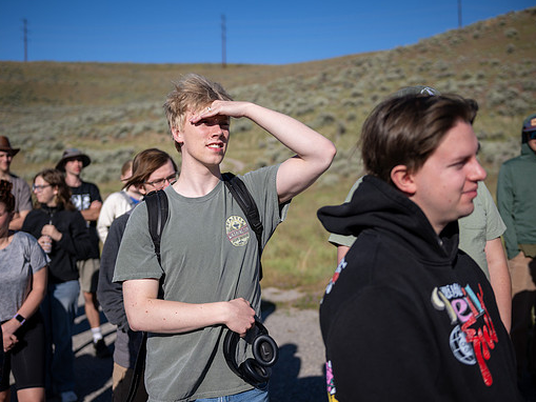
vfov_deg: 31.5
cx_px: 249
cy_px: 202
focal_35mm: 46
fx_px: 712
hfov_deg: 41.2
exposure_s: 1/4000
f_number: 2.8
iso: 100
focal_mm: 42
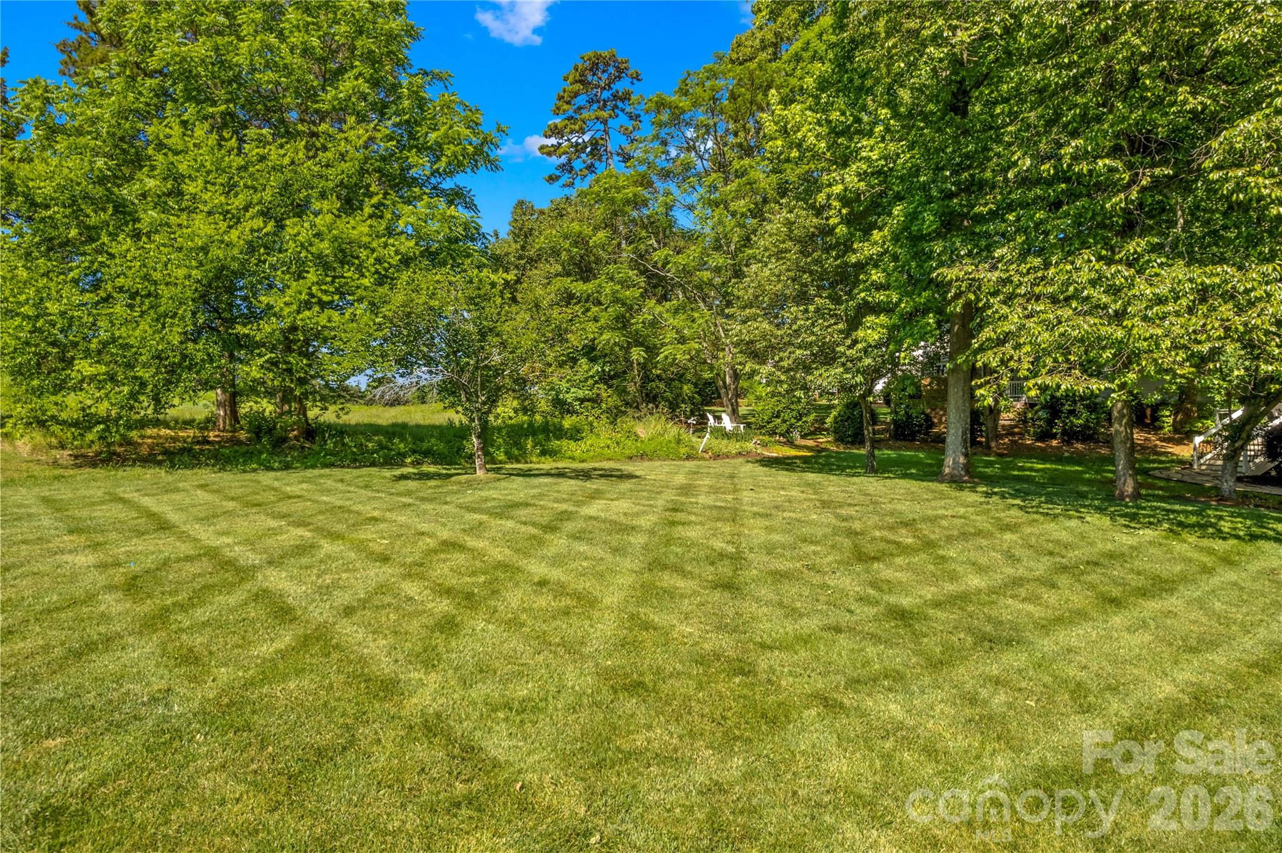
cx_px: 641
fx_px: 783
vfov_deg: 57.2
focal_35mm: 22
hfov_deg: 78.6
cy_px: 426
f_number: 2.8
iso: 100
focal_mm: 8.38
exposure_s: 1/640
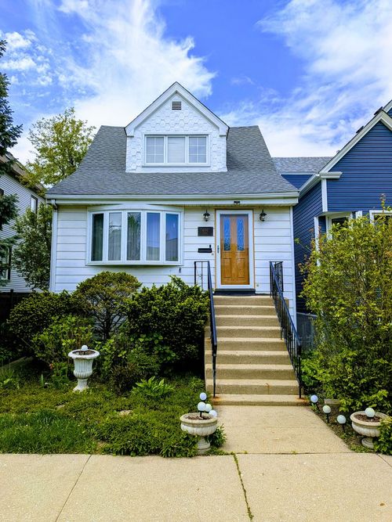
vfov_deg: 71.6
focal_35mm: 24
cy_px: 261
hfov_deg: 56.8
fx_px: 362
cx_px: 196
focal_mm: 4.53
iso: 29
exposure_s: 1/2227
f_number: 1.7
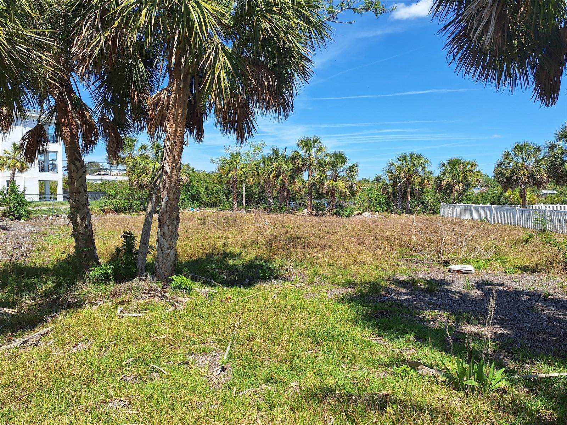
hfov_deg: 73.9
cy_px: 212
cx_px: 284
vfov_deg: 58.9
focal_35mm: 23
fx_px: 377
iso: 40
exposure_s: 1/2525
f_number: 1.8
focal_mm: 5.54
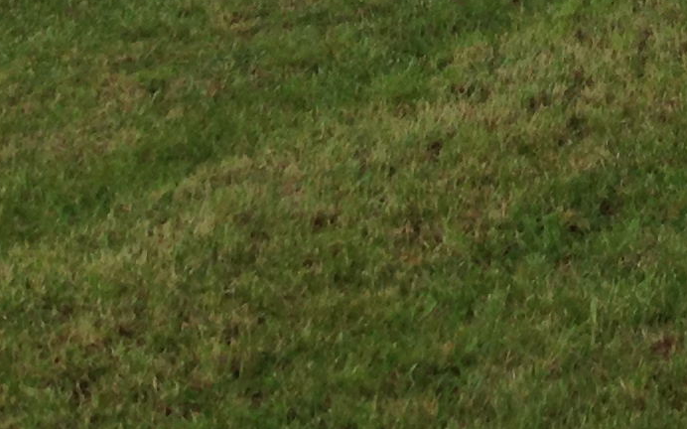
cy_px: -769
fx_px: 3088
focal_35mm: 165
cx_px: 1375
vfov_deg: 7.2
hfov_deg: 11.4
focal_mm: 4.13
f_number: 2.4
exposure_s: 1/2262
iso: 50
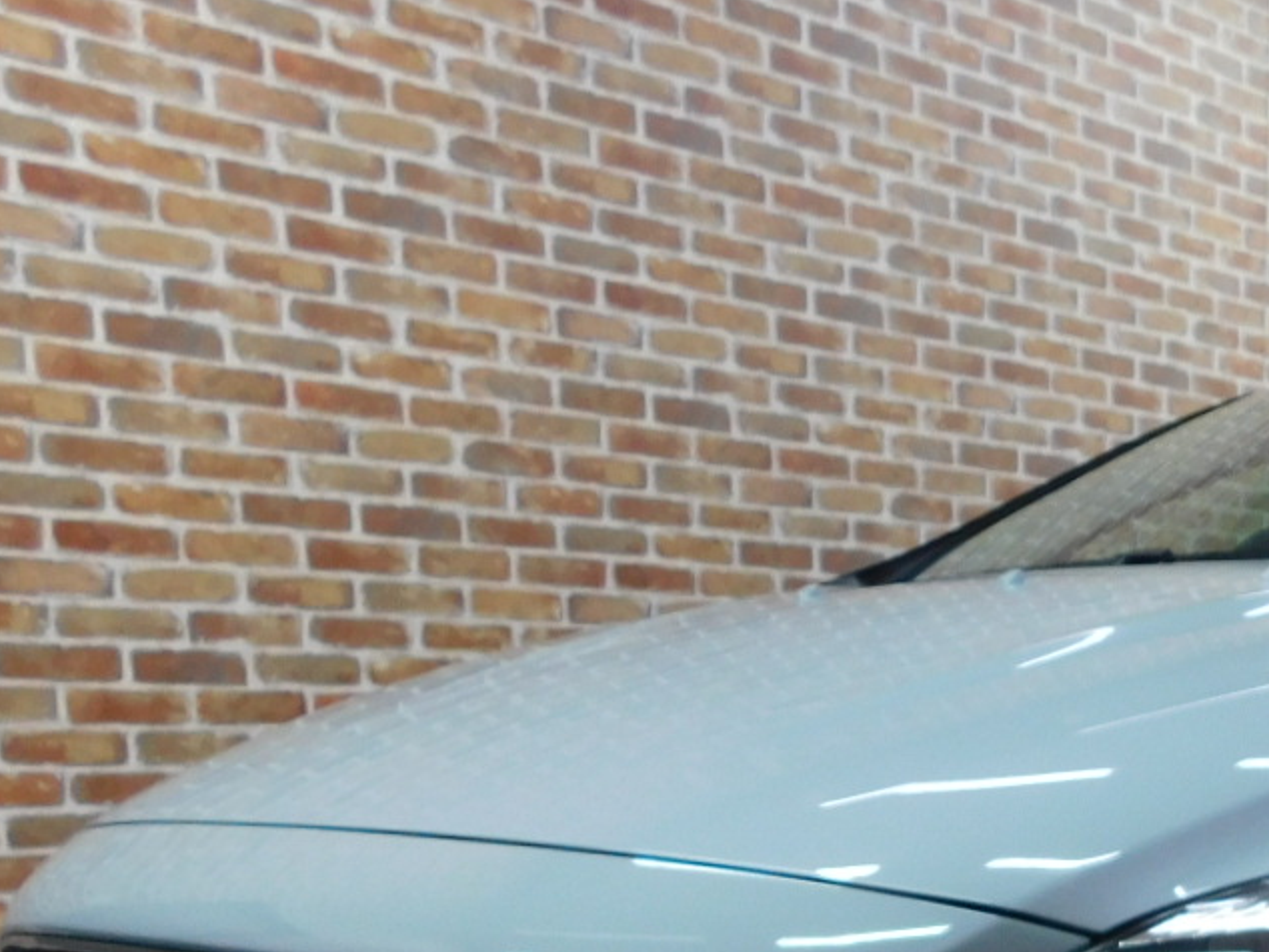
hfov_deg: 31.0
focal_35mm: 58
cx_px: 1237
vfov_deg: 23.0
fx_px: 2127
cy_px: 1166
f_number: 3
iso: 160
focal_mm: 4
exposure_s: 1/30
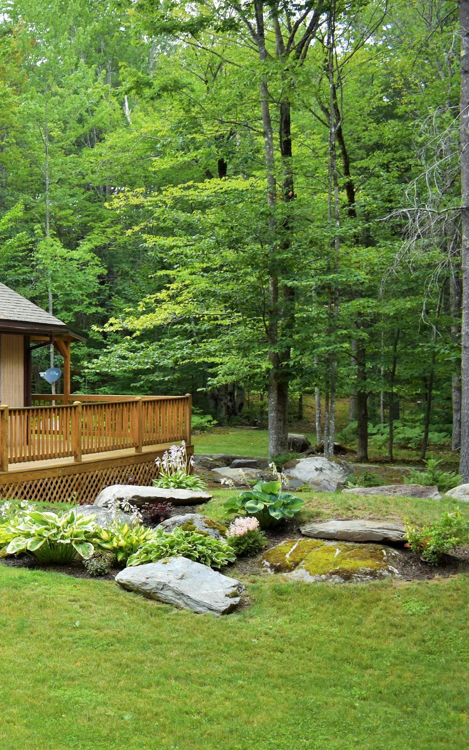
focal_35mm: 54
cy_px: 372
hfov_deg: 21.4
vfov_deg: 37.5
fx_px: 1104
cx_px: -161
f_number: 3.8
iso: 200
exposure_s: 1/160
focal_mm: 20
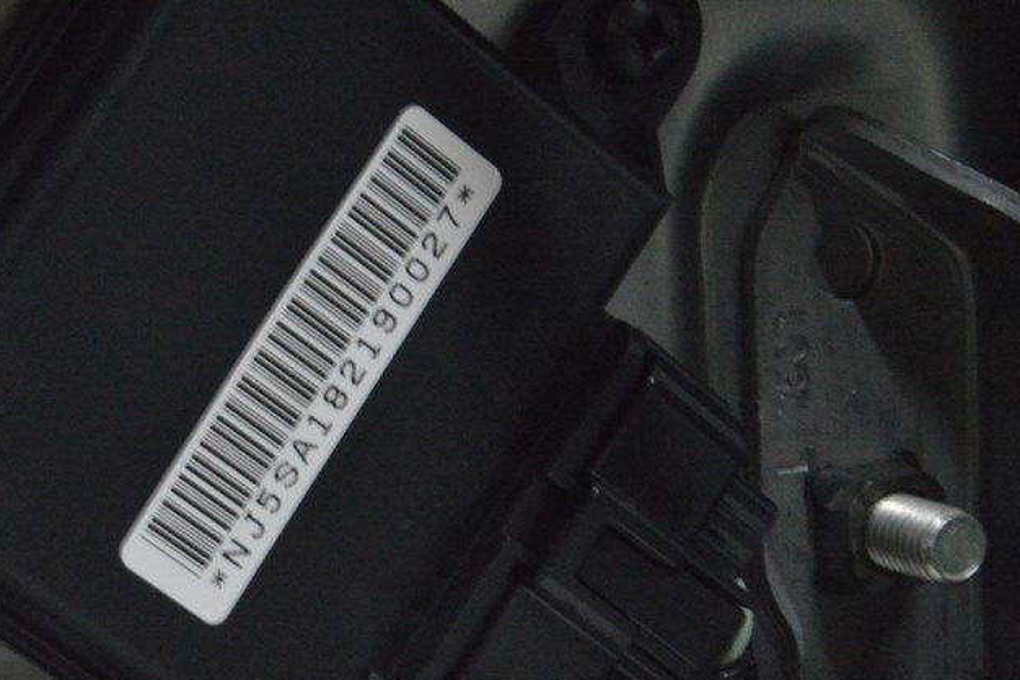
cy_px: 386
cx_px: 316
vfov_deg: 10.2
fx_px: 3819
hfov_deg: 15.2
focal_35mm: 135
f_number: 20
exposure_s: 1/20
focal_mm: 55
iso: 6400
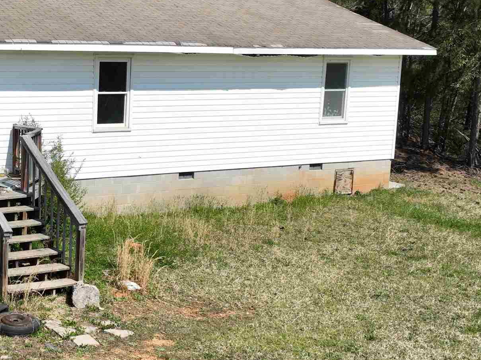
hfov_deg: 29.6
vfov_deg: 24.0
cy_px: 199
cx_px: 0
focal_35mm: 61
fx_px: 847
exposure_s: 1/400
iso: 200
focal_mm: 12.29
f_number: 2.8
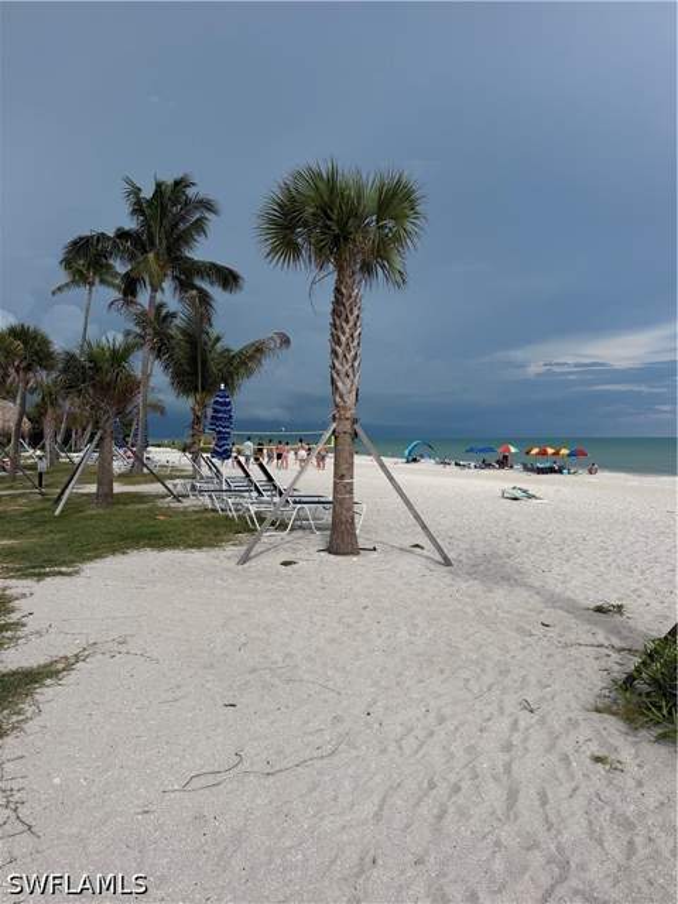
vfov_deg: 71.6
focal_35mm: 24
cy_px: 452
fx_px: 627
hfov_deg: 56.8
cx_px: 339
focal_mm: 6.76
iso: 80
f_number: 1.78
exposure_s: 1/7353
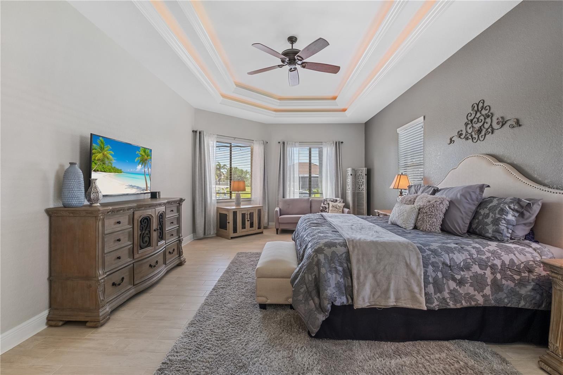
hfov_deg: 100.4
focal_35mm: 15
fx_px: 235
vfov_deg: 77.3
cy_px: 188
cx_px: 282
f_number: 9
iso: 160
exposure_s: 1/3
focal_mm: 10
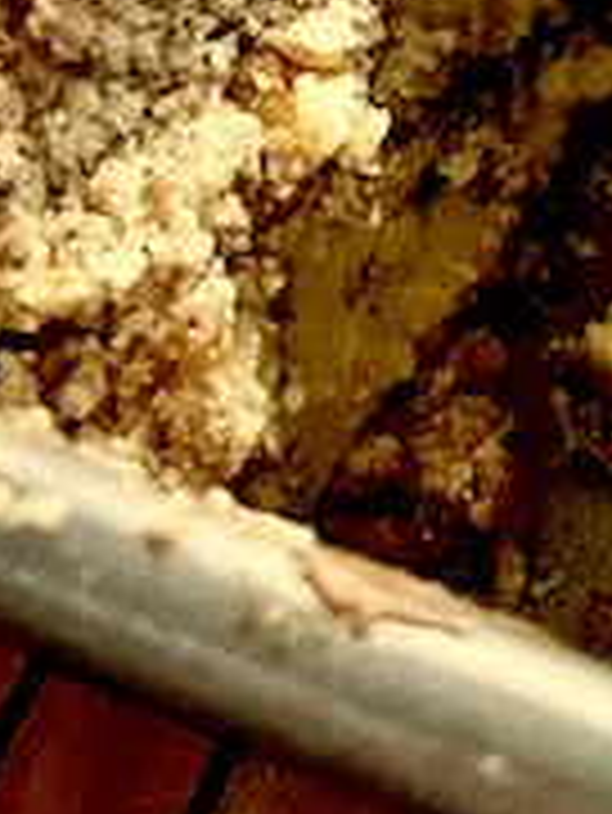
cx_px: 675
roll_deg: +10.3
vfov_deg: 14.8
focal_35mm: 115
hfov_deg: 12.7
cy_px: -684
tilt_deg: -43.9
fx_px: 2708
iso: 800
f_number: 1.6
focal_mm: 5.1
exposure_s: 1/30
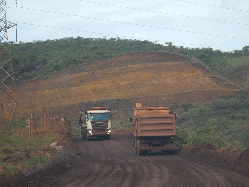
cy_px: 94
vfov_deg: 10.6
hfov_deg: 14.1
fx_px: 1007
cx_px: 124
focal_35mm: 140
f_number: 4.8
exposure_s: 1/320
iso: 125
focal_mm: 25
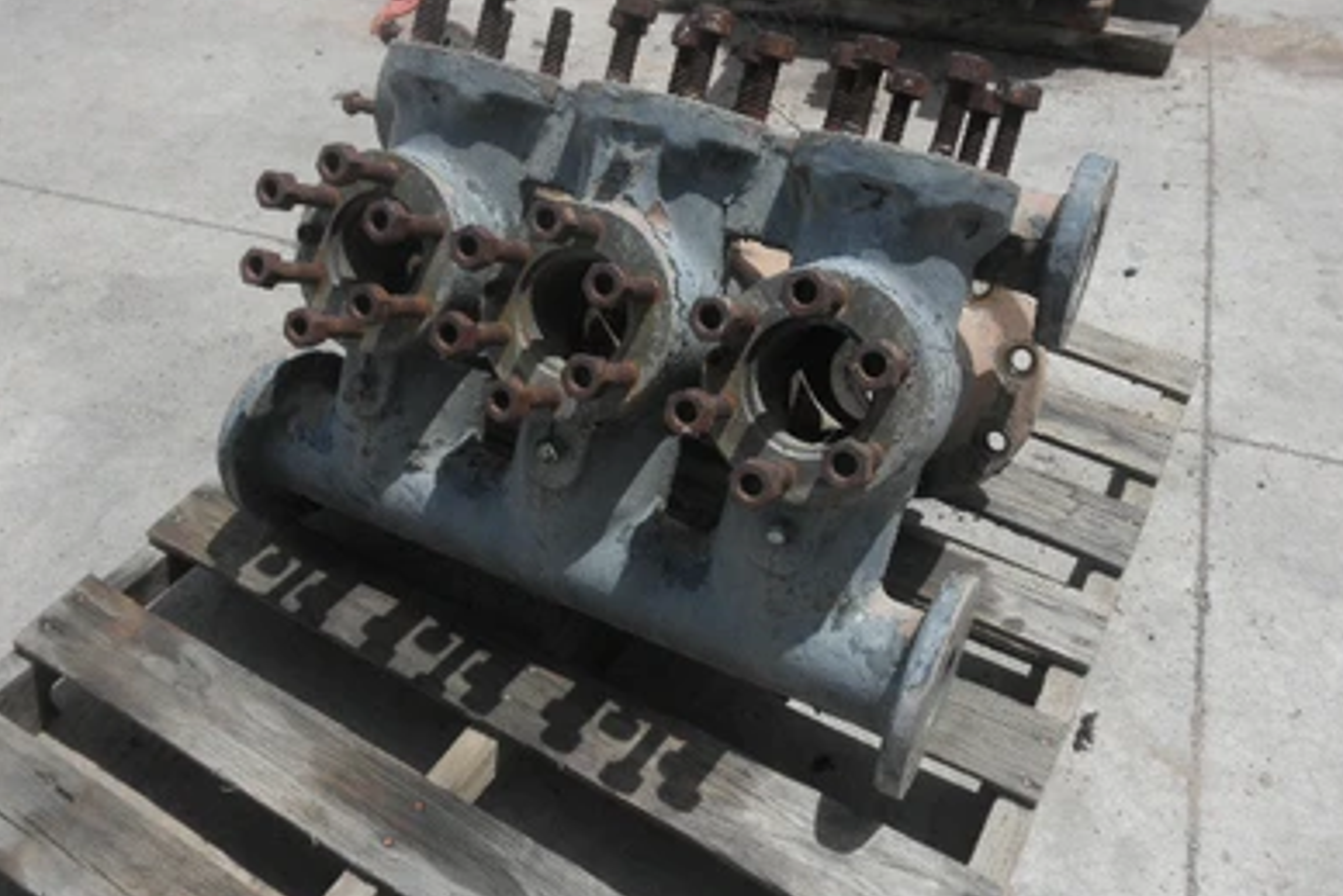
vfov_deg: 43.6
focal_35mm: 30
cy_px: 408
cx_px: 675
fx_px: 1120
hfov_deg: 61.9
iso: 64
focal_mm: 5
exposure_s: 1/125
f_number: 8.5
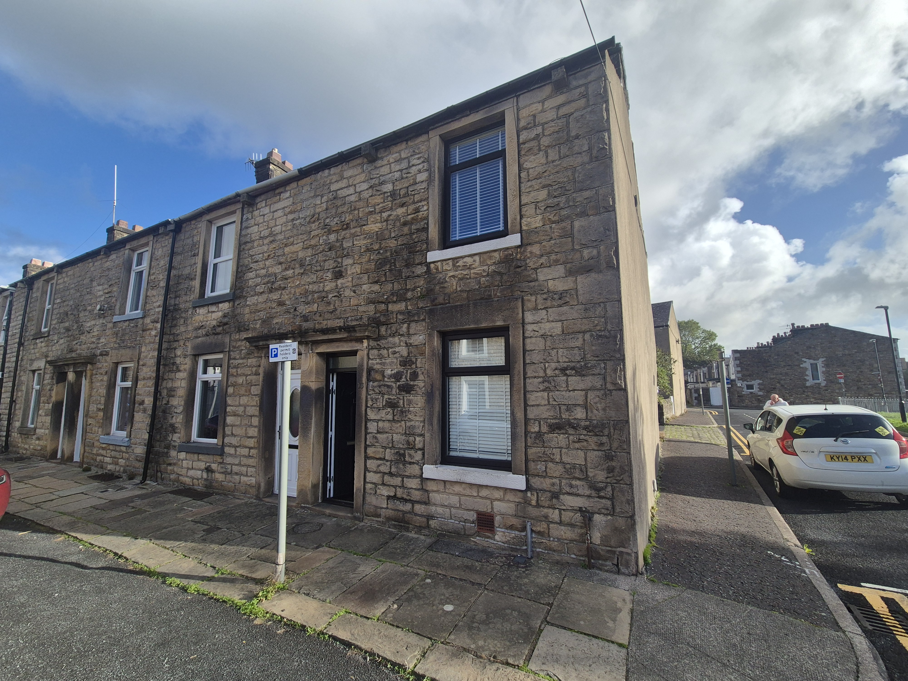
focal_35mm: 13
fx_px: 341
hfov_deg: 106.2
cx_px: 454
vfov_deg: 89.9
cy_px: 340
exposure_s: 1/1952
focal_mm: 2.2
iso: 50
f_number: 2.2
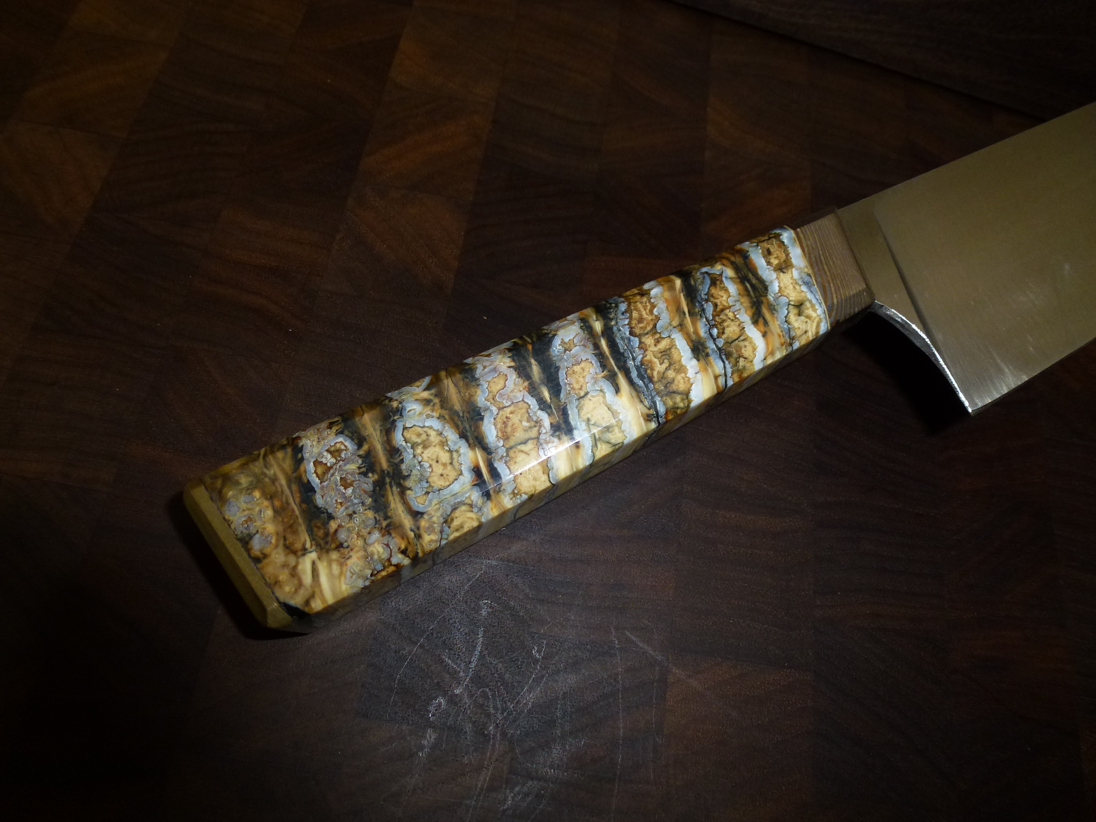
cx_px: 548
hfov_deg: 71.6
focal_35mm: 24
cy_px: 411
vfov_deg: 56.8
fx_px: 760
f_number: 3.3
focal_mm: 4.3
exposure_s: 1/60
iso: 200
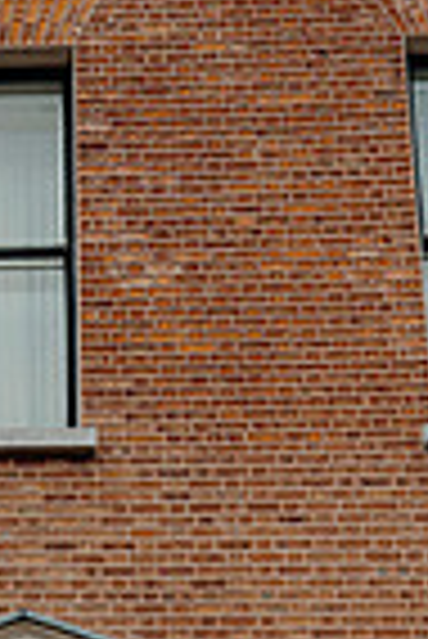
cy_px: 927
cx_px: 0
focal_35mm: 76
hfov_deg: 17.6
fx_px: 1352
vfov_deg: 22.4
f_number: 3.5
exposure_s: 1/250
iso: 125
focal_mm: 24
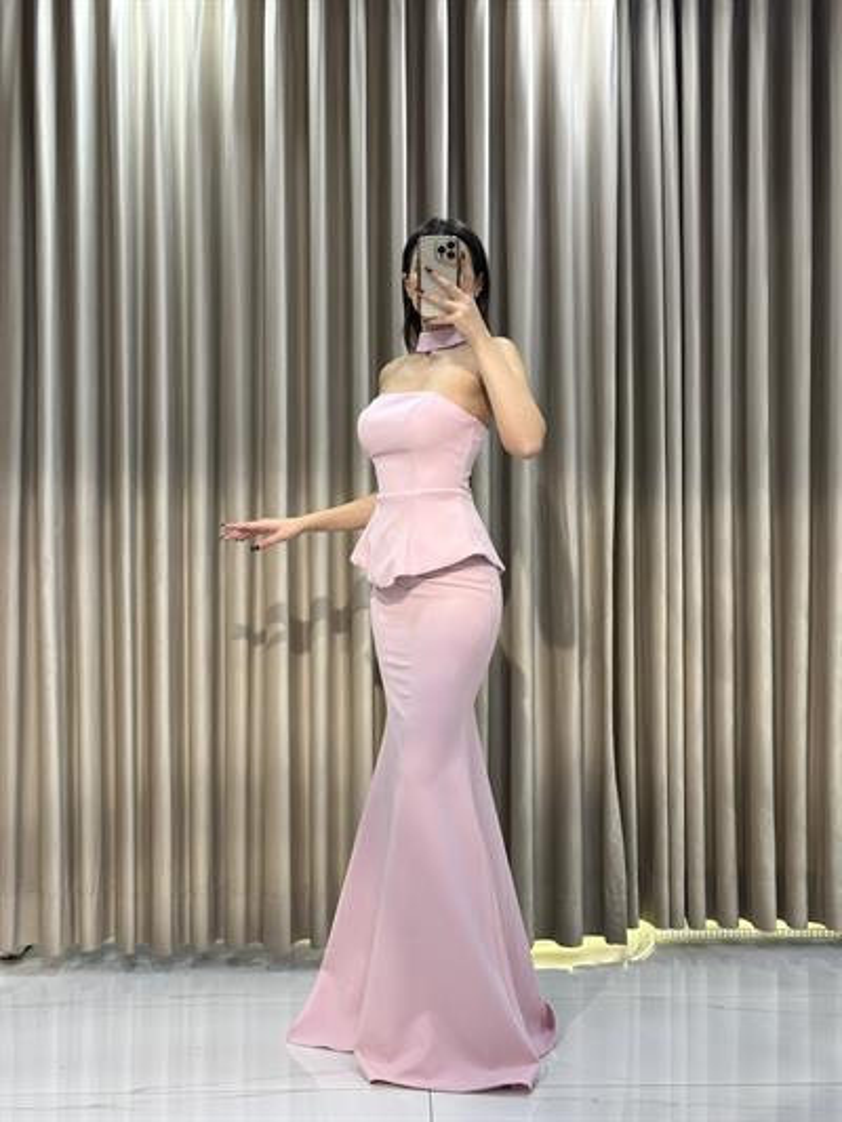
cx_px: 421
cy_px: 561
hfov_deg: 30.3
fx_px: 1556
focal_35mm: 48
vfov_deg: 39.6
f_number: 1.78
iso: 50
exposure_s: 1/100
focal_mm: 6.86
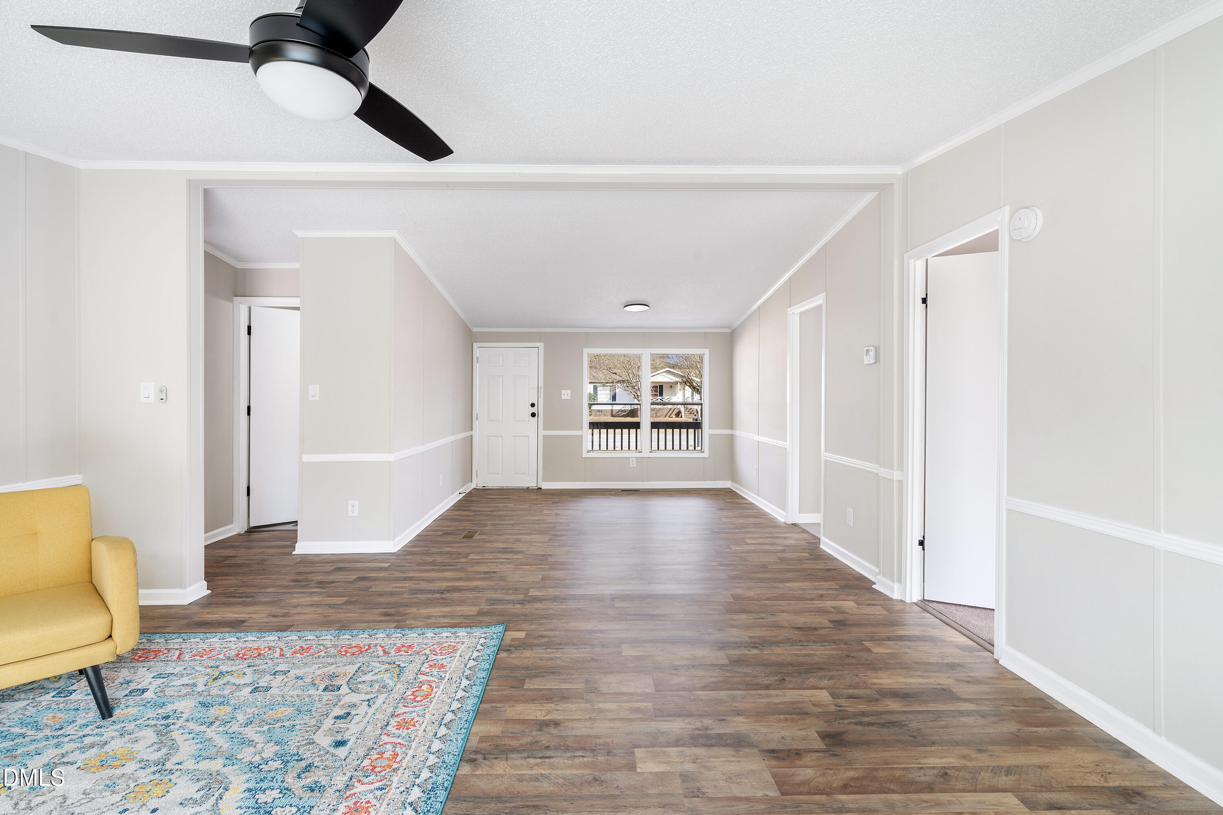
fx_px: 544
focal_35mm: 16
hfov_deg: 96.7
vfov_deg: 73.7
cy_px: 408
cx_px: 612
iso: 200
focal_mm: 16
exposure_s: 1/250
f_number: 10
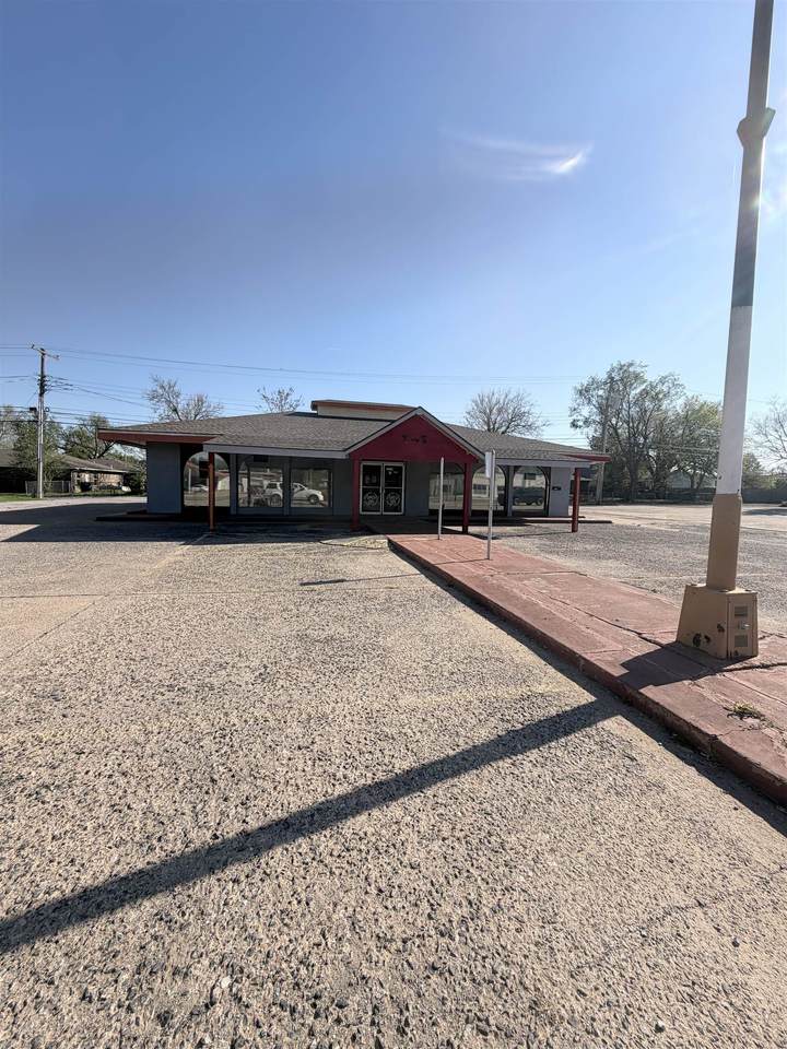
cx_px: 394
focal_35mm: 14
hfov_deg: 85.7
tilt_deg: -4.2
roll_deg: -2.0
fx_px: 424
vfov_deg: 102.1
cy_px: 524
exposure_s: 1/1001
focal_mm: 2.22
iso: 20
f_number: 2.2
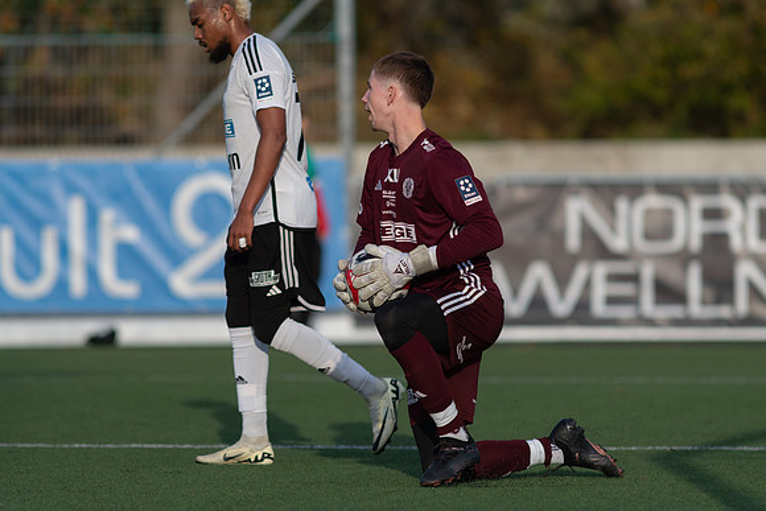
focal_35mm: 450
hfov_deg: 4.6
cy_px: 256
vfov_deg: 3.1
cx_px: 383
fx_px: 9577
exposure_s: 1/2000
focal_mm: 300
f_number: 3.2
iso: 280
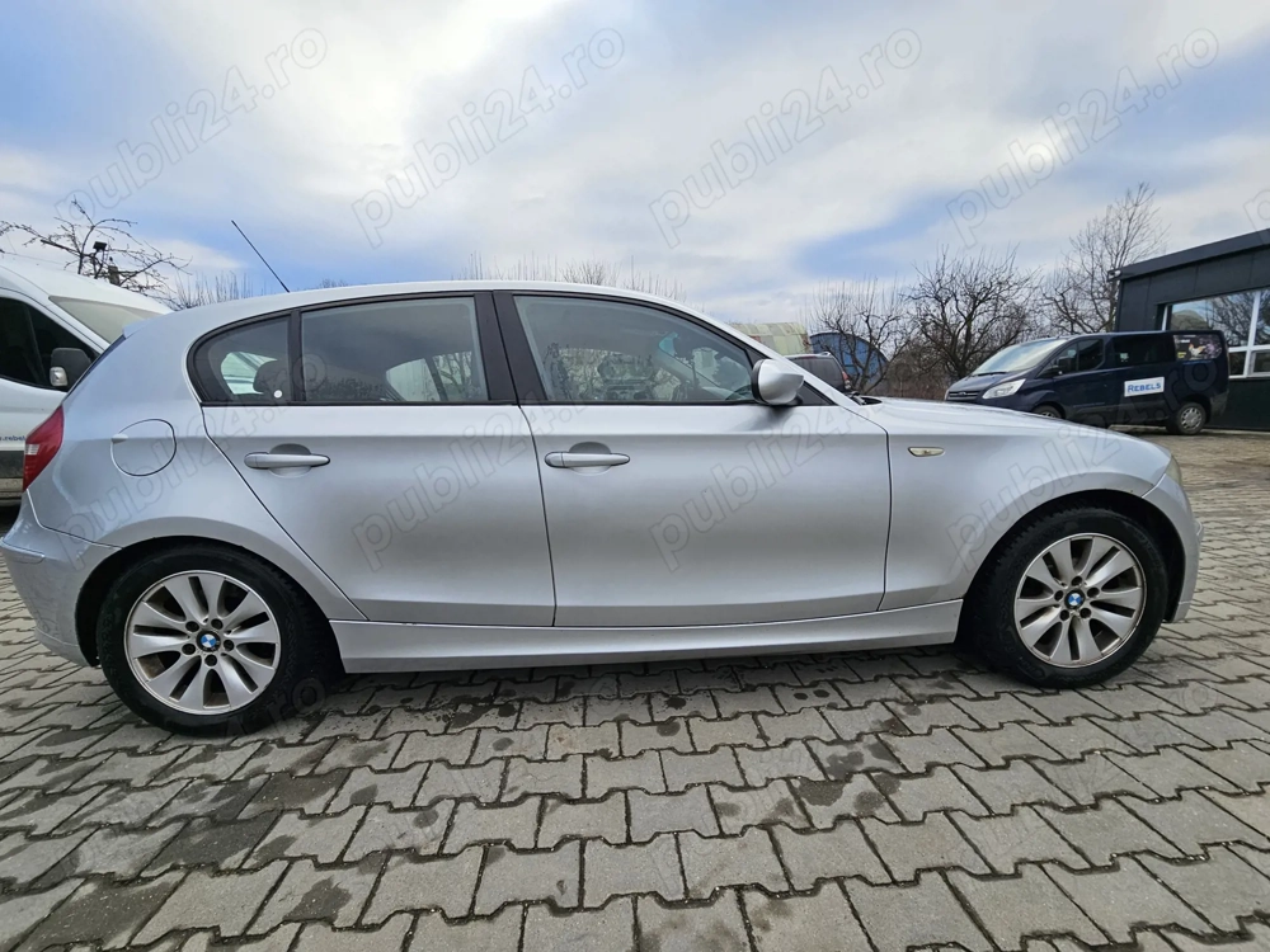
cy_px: 476
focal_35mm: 13
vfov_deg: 89.9
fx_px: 477
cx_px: 635
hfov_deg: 106.2
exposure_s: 1/887
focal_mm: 2.2
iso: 50
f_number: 2.2
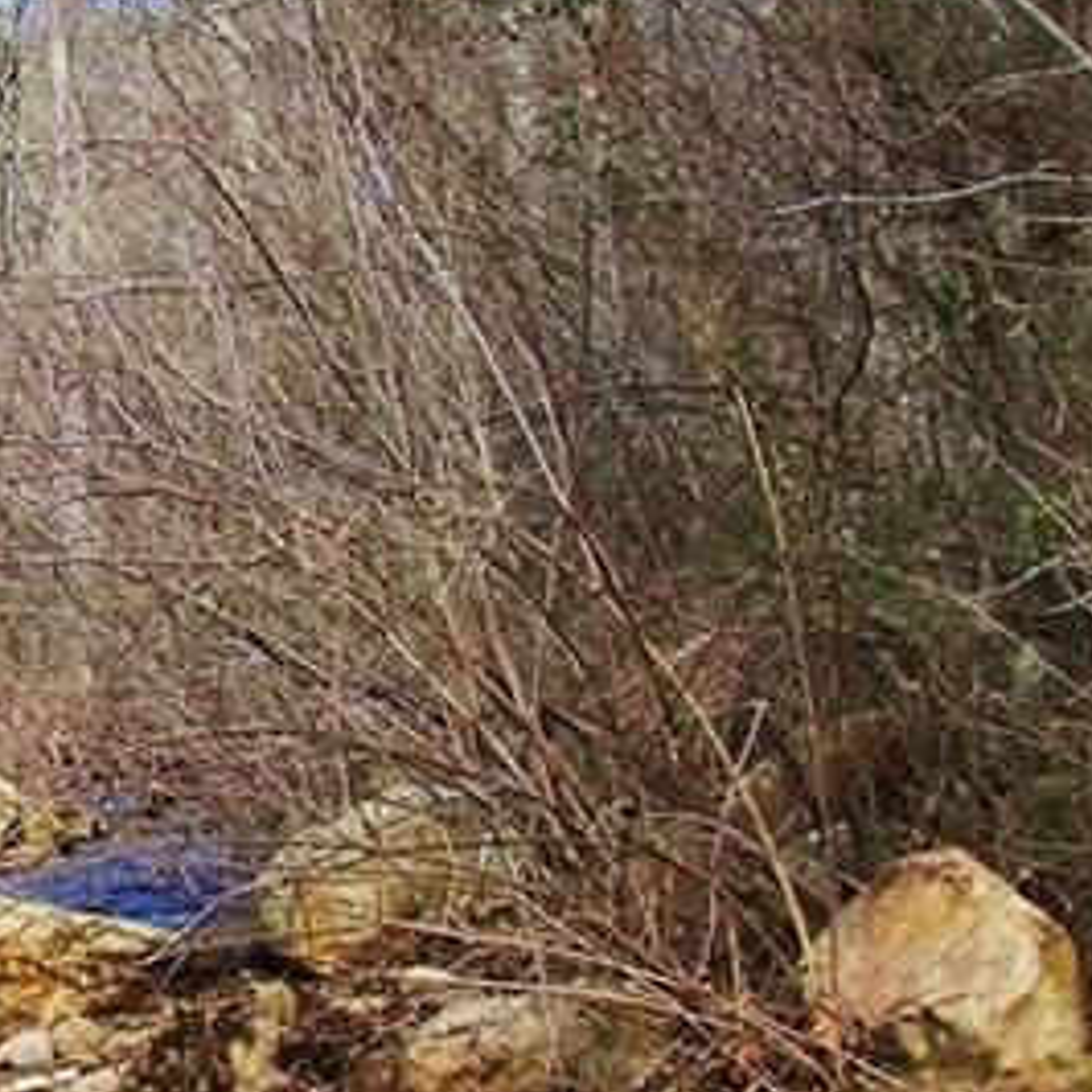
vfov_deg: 18.7
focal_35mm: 92
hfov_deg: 18.6
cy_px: 862
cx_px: 152
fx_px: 3284
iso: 50
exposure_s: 1/160
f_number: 2.8
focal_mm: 6
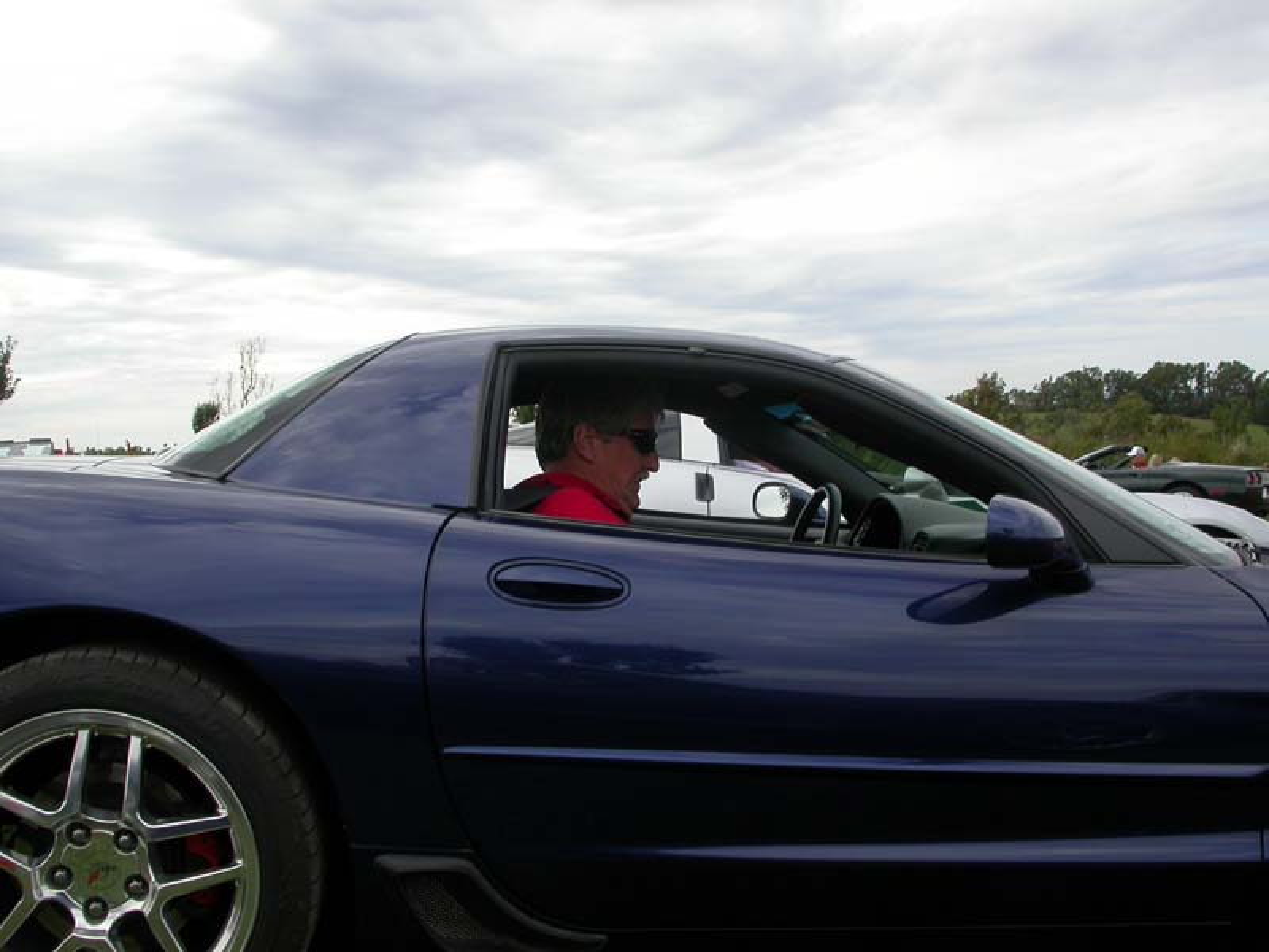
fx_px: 1393
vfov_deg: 37.7
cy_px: 476
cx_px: 634
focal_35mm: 38
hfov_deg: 49.0
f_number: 6
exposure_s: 1/270
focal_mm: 7.85
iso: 100
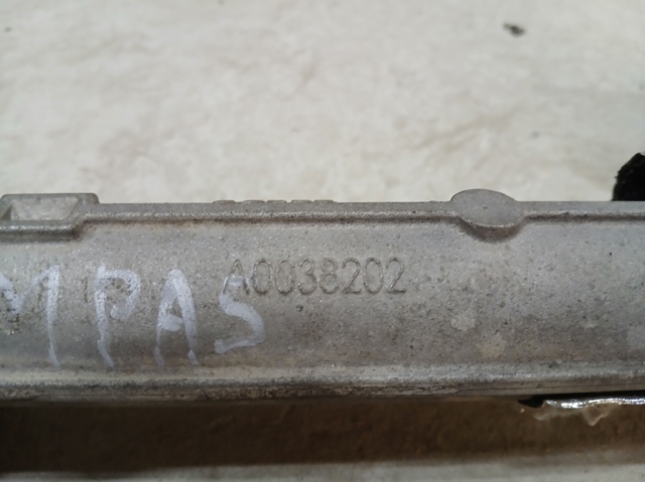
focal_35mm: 26
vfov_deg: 53.0
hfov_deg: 67.3
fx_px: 484
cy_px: 241
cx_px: 322
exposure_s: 1/25
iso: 320
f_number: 1.8
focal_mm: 3.98
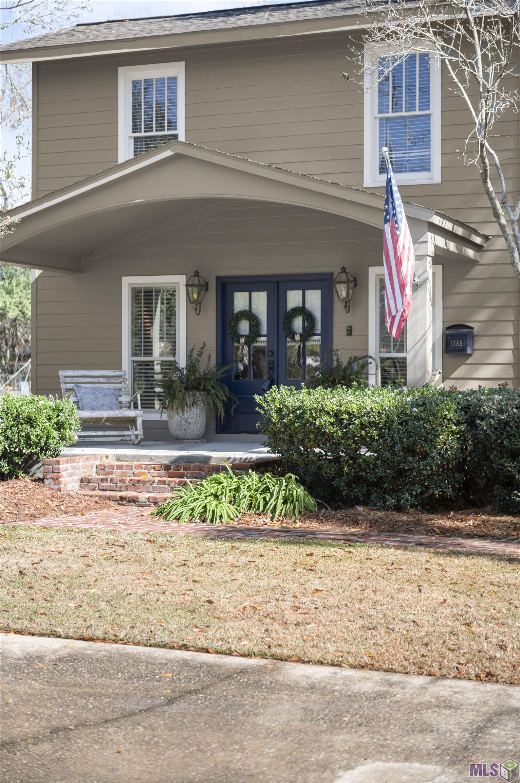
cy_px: 392
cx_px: 260
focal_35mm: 62
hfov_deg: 21.9
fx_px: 1346
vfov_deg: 32.4
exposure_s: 1/1000
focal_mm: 62
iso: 125
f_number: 2.8
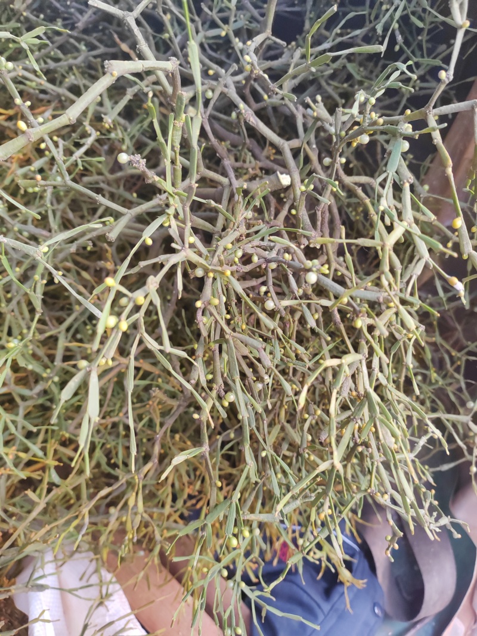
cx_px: 238
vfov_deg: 65.3
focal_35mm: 27
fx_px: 496
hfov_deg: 51.3
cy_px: 318
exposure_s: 1/100
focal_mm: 5.52
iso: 1250
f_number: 1.9
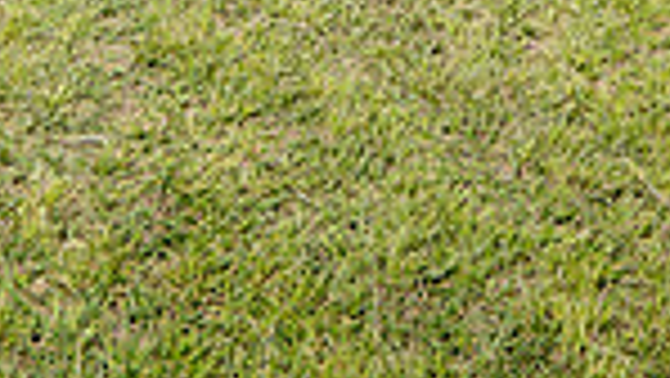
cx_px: 522
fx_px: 1351
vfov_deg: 11.7
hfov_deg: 27.4
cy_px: -630
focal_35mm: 76
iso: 100
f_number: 7.1
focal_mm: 24
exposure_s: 1/250
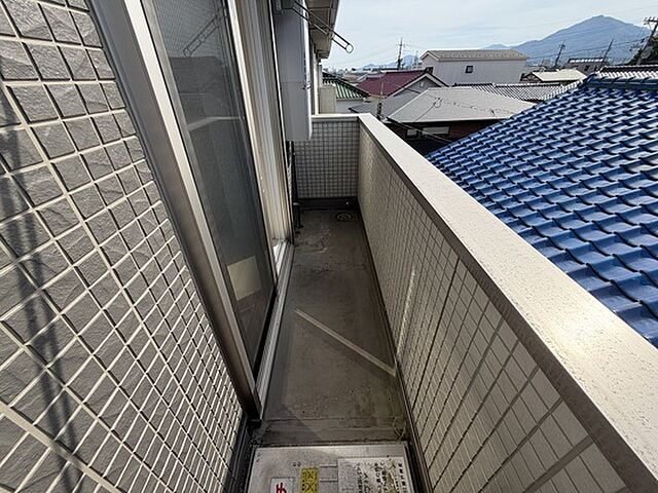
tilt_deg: -32.1
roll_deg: +2.9
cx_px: 329
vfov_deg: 85.7
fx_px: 266
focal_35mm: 14
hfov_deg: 102.1
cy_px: 246
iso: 32
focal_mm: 2.22
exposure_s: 1/770
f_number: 2.2
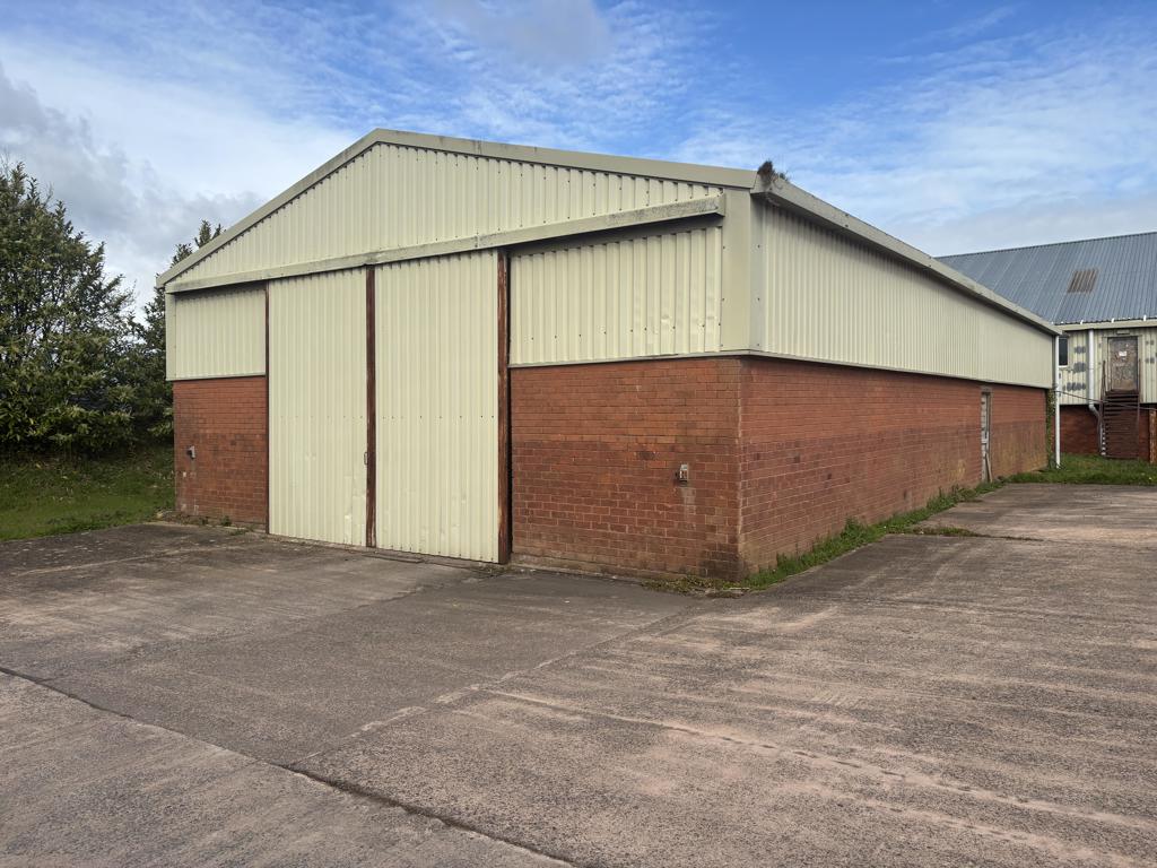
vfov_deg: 53.1
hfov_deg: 67.3
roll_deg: +0.4
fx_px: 869
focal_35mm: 26
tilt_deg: -0.6
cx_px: 578
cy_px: 434
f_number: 1.6
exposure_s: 1/3021
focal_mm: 5.96
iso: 50
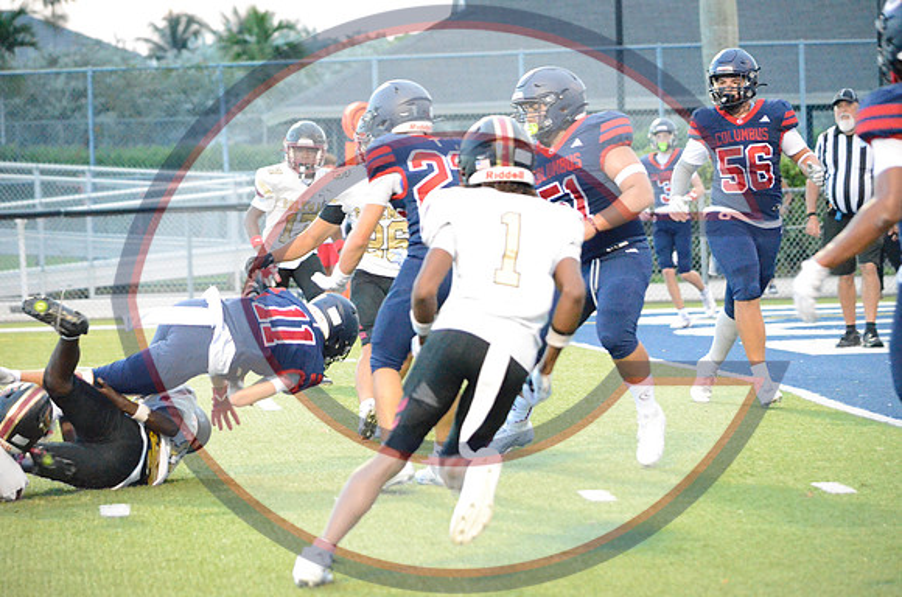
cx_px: 451
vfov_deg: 6.8
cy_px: 298
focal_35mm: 202
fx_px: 5063
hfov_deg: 10.2
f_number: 4.8
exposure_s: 1/400
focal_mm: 135
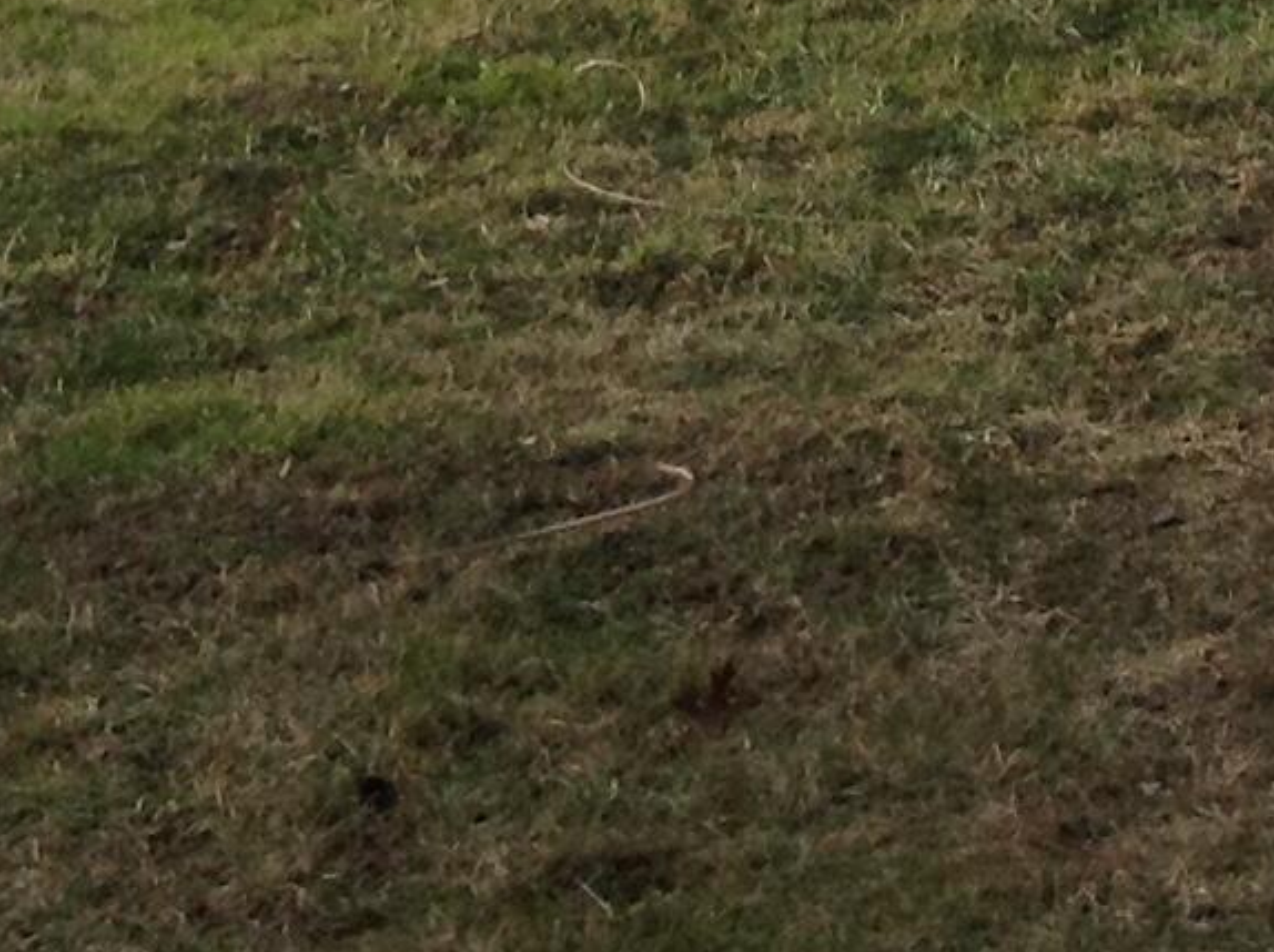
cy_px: -1189
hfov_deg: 11.6
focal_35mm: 158
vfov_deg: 8.7
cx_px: 2288
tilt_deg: -3.0
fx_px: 5808
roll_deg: +1.5
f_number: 2.4
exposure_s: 1/332
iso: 50
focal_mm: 4.28
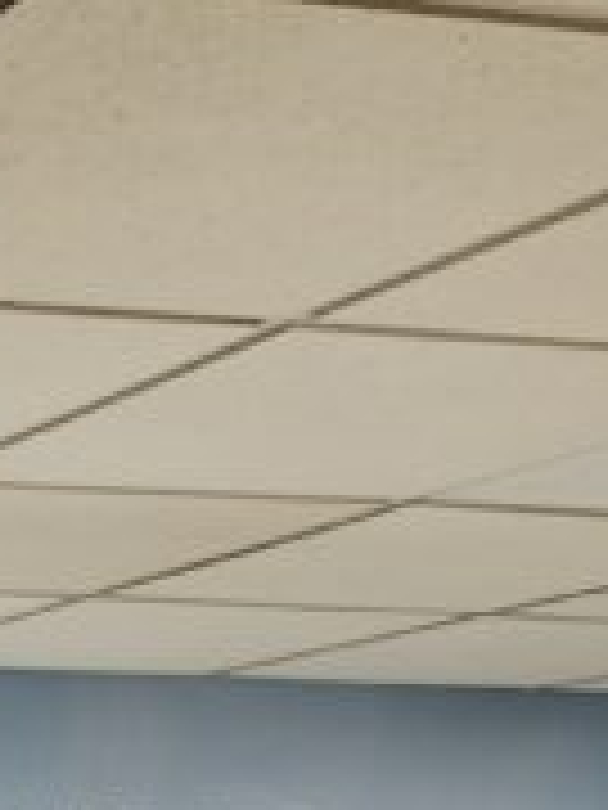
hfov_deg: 10.9
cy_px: 1215
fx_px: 2599
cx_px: -923
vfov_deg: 16.2
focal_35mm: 111
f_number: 1.8
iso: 250
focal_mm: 5.4
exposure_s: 1/50
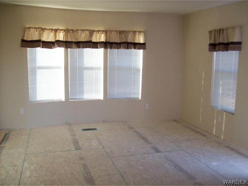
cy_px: 93
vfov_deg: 39.7
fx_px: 258
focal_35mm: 36
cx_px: 124
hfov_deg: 51.4
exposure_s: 1/89.5
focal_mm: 6
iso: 200
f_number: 2.7
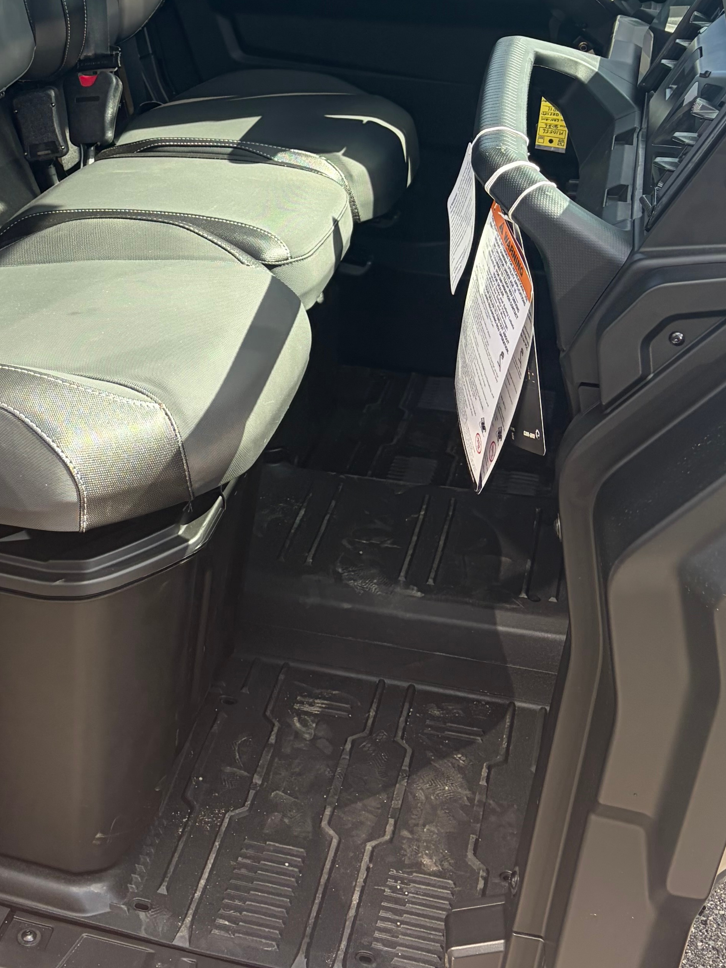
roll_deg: +1.3
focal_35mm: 59
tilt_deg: -12.4
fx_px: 1650
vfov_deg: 31.0
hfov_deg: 24.4
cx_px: 136
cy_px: 68
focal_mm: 5.96
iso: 64
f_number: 1.6
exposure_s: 1/447
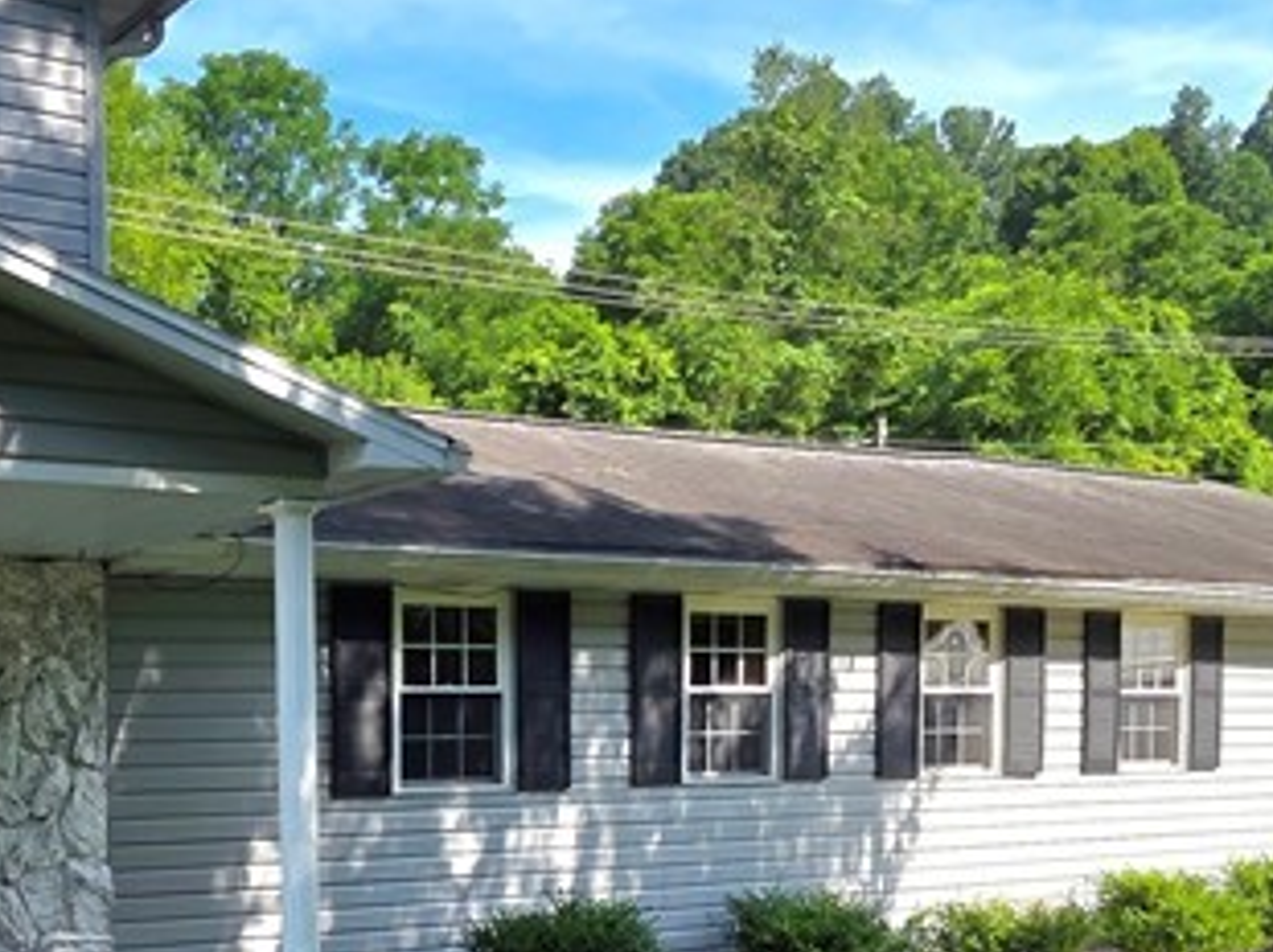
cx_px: 177
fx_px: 1580
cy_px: 833
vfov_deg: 32.1
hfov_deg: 41.1
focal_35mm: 43
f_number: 1.9
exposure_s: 1/1111
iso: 40
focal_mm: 2.2
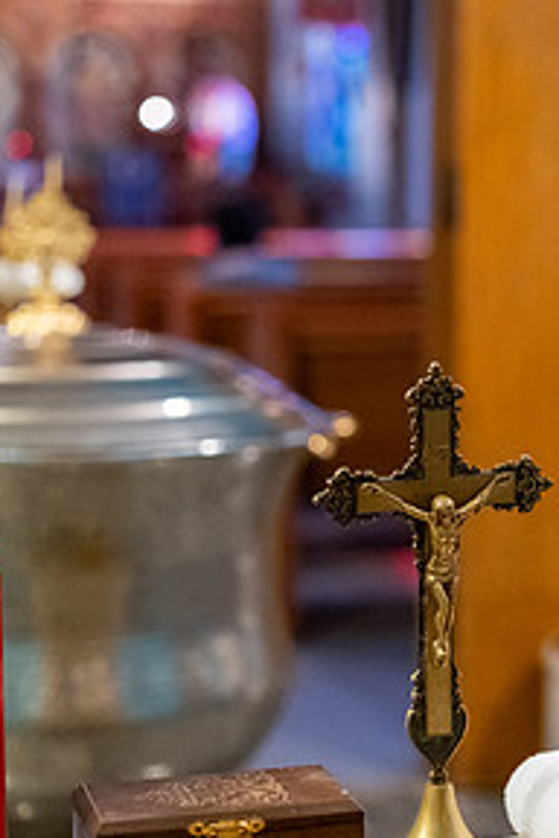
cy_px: 445
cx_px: 416
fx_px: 1817
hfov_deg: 17.4
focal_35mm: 78
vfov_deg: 26.0
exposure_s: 1/320
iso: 3200
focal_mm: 33
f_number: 1.8
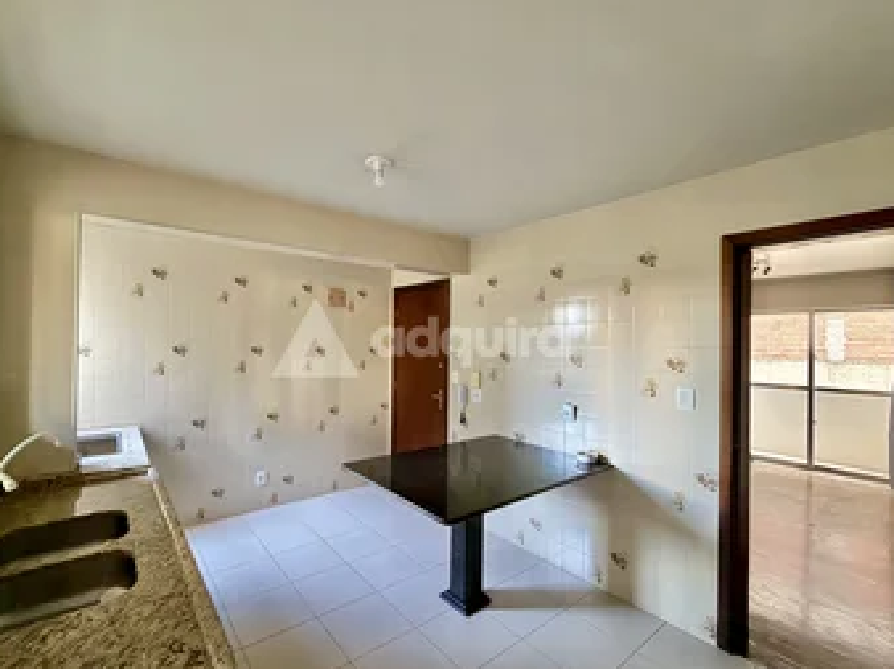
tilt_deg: -0.2
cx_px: 421
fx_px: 413
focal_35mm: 16
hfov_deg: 94.4
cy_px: 340
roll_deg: -1.0
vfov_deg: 78.0
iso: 640
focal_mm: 2.22
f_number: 2.2
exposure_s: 1/40
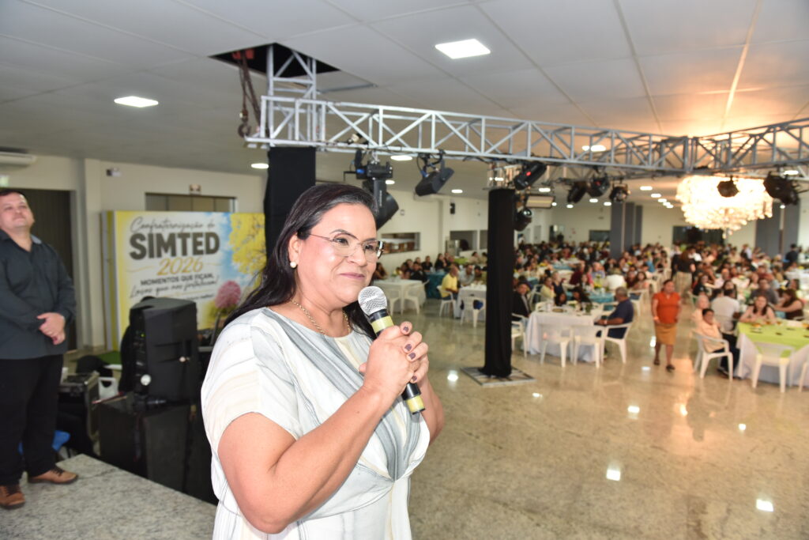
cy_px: 270
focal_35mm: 24
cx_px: 404
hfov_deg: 73.7
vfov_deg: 53.1
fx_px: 539
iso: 1250
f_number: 3.5
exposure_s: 1/80
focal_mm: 24
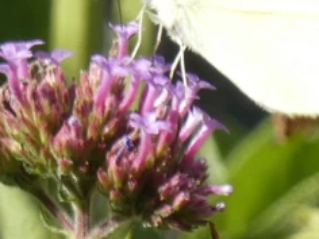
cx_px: 178
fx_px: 6257
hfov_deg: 2.9
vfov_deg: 2.2
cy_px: 53
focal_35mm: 679
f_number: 5.5
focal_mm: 44.8
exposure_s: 1/80
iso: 80
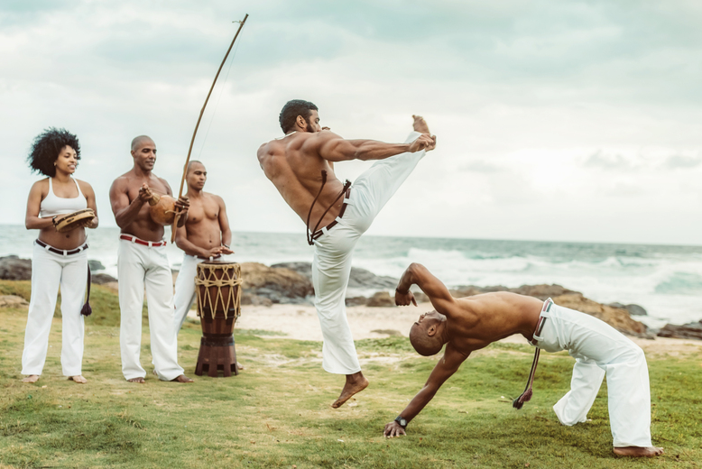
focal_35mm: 45
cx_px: 310
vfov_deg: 29.9
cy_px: 234
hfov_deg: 43.5
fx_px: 878
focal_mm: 35
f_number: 2
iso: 500
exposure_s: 1/500
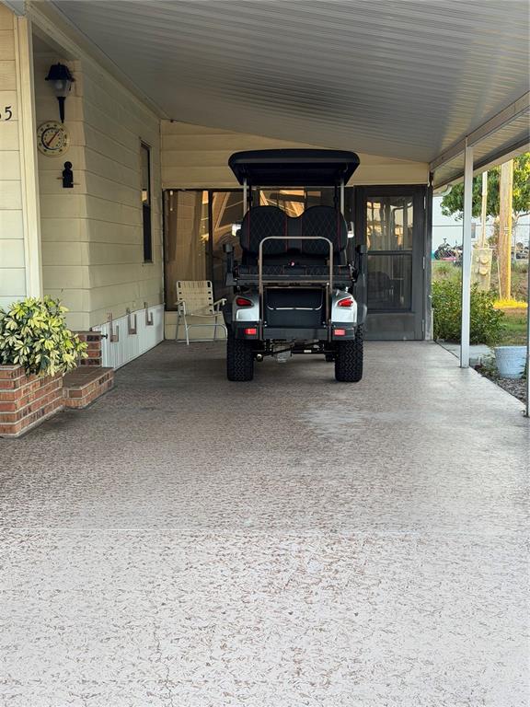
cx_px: 265
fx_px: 980
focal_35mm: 48
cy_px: 354
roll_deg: +0.4
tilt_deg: -7.0
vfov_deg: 39.7
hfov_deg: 30.3
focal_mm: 6.76
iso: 50
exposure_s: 1/130
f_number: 1.78
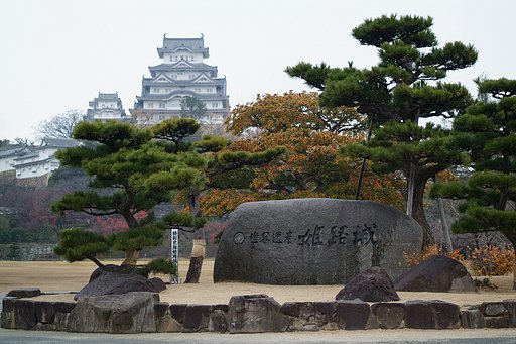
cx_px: 258
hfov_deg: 29.7
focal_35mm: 68
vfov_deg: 20.0
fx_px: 974
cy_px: 172
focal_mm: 45
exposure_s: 1/500
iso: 200
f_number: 2.8
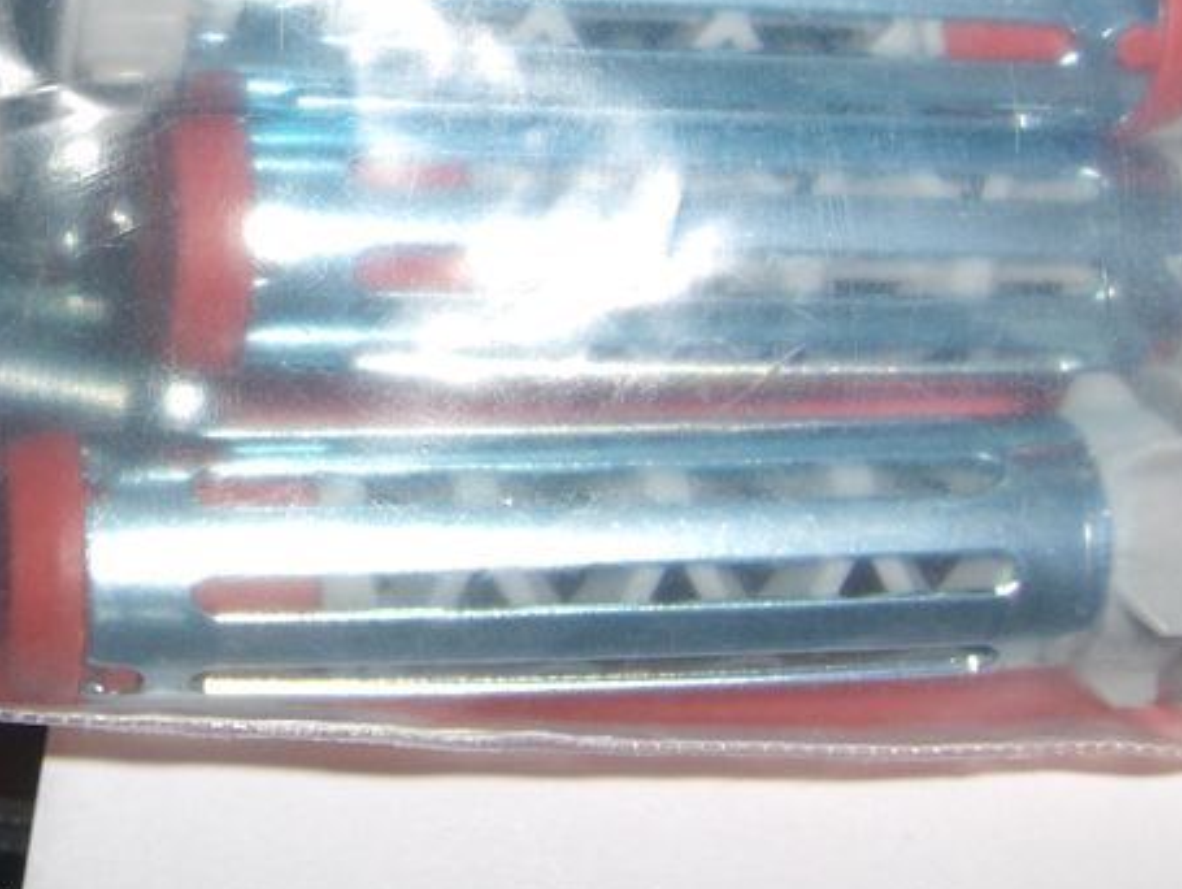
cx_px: 5
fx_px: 2631
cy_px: -13
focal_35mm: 77
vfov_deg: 18.6
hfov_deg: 24.2
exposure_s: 1/60
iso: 100
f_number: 5.5
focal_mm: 7.5
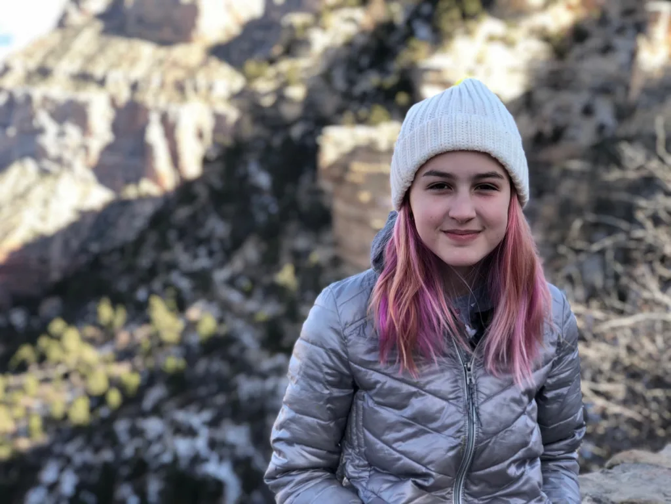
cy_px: 252
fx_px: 1105
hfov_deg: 33.8
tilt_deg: -13.0
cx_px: 336
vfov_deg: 25.7
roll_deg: -0.6
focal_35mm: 57
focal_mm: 6.6
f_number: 2.8
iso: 25
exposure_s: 1/120
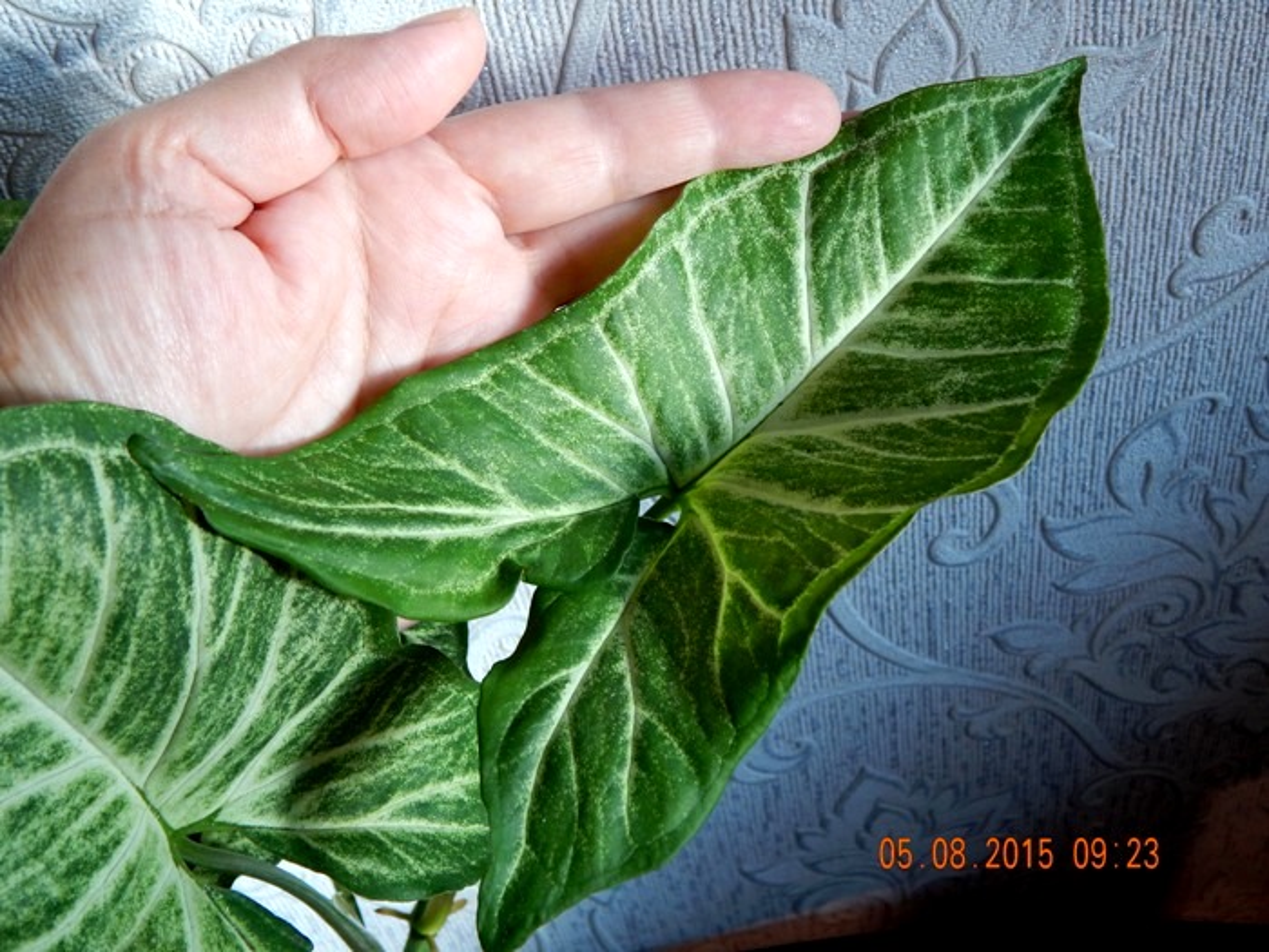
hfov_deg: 43.9
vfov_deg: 33.6
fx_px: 1576
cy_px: 476
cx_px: 634
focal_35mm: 43
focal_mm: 7.7
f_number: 3.6
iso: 140
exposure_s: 1/30
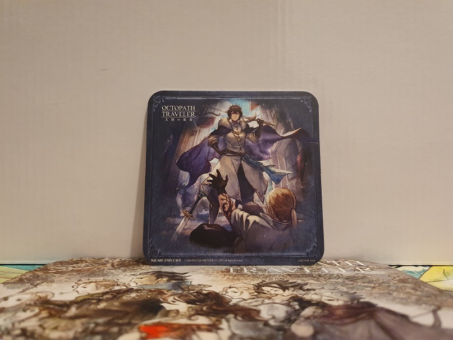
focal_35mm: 26
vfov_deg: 53.1
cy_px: 170
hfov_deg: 67.3
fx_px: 340
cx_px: 226
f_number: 1.5
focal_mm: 4.32
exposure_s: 1/33
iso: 640
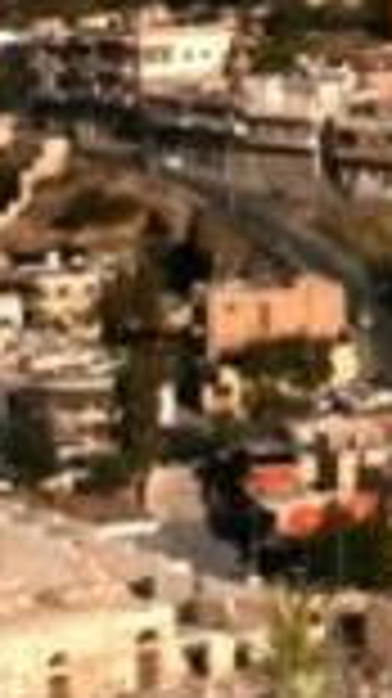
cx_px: 1027
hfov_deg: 4.3
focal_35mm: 273
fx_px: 5053
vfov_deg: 7.8
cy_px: -288
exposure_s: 1/400
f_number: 9.9
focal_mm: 6.67
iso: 100
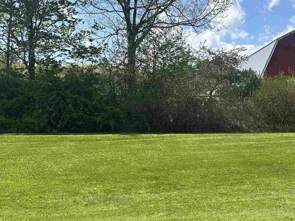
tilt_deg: -0.8
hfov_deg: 36.2
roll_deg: +0.6
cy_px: 137
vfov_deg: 28.5
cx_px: 238
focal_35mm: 51
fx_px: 435
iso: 80
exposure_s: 1/4184
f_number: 1.78
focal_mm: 6.86
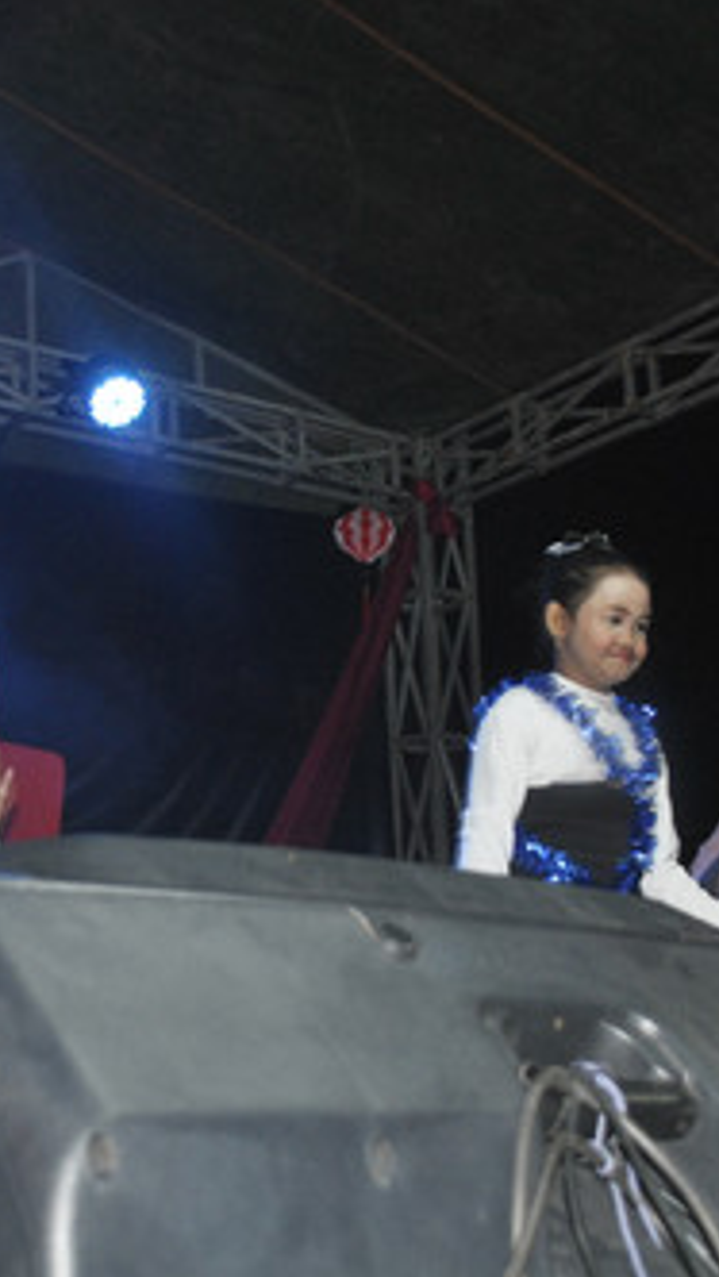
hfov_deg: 21.1
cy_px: 635
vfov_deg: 36.6
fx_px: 1930
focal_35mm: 57
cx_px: 265
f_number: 4
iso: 450
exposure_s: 1/25
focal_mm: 24
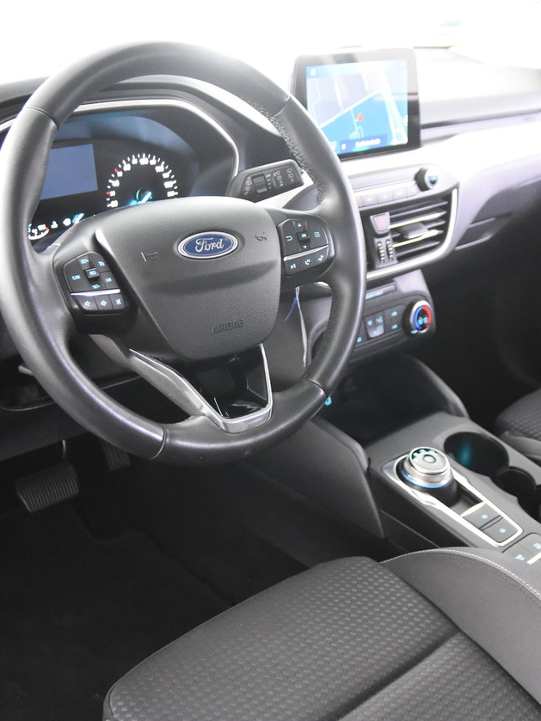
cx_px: 274
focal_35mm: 44
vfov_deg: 43.0
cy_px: 358
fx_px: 917
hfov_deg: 32.9
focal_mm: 20
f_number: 2.8
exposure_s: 1/30
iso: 5000
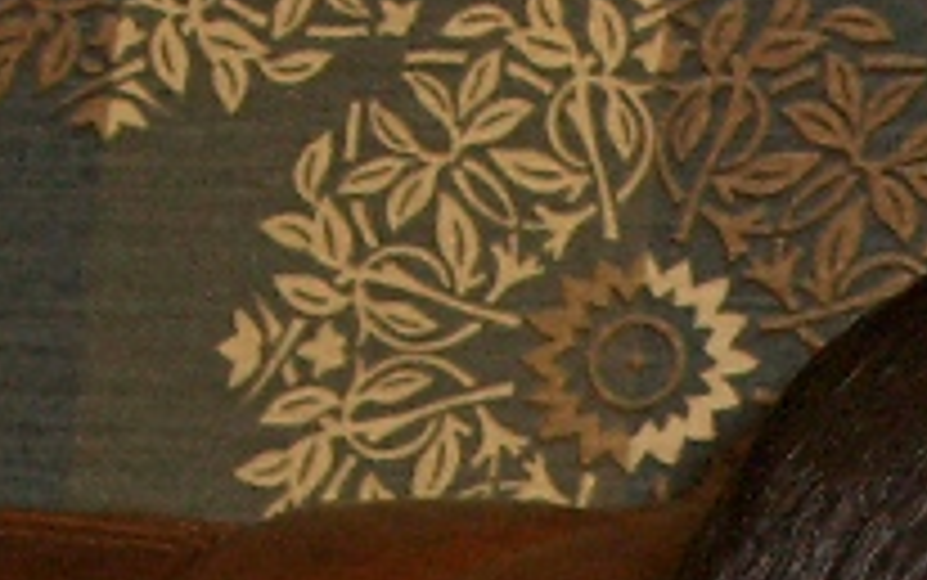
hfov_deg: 8.8
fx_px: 5991
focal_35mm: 237
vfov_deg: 5.2
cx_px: 184
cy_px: 1843
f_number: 2.9
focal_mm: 7.8
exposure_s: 1/60
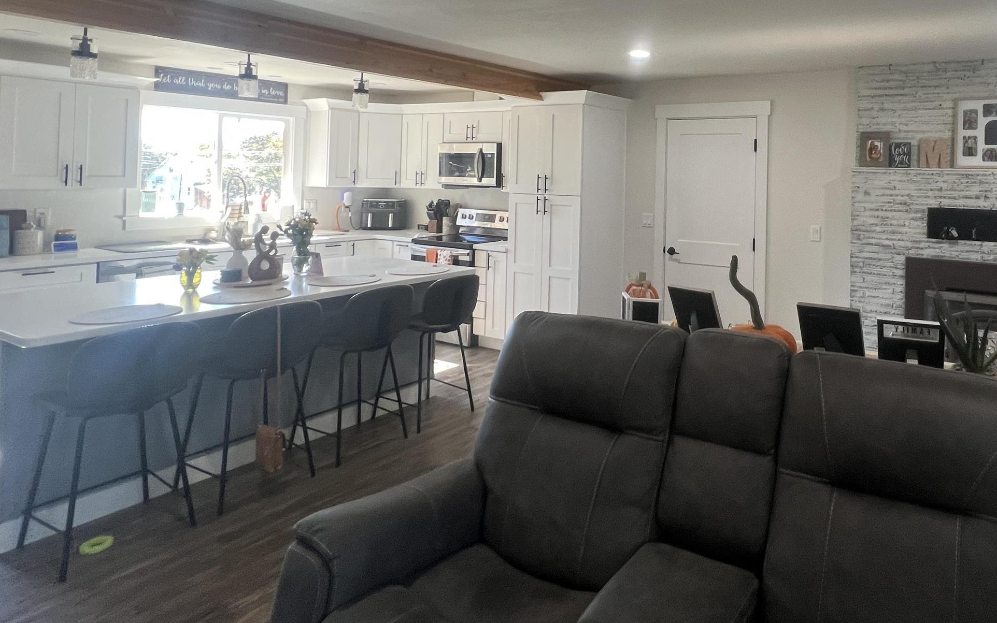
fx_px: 598
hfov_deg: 76.4
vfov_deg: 53.1
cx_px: 686
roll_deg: -0.6
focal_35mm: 22
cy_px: 172
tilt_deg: +1.0
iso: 160
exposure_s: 1/120
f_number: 1.8
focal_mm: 1.57
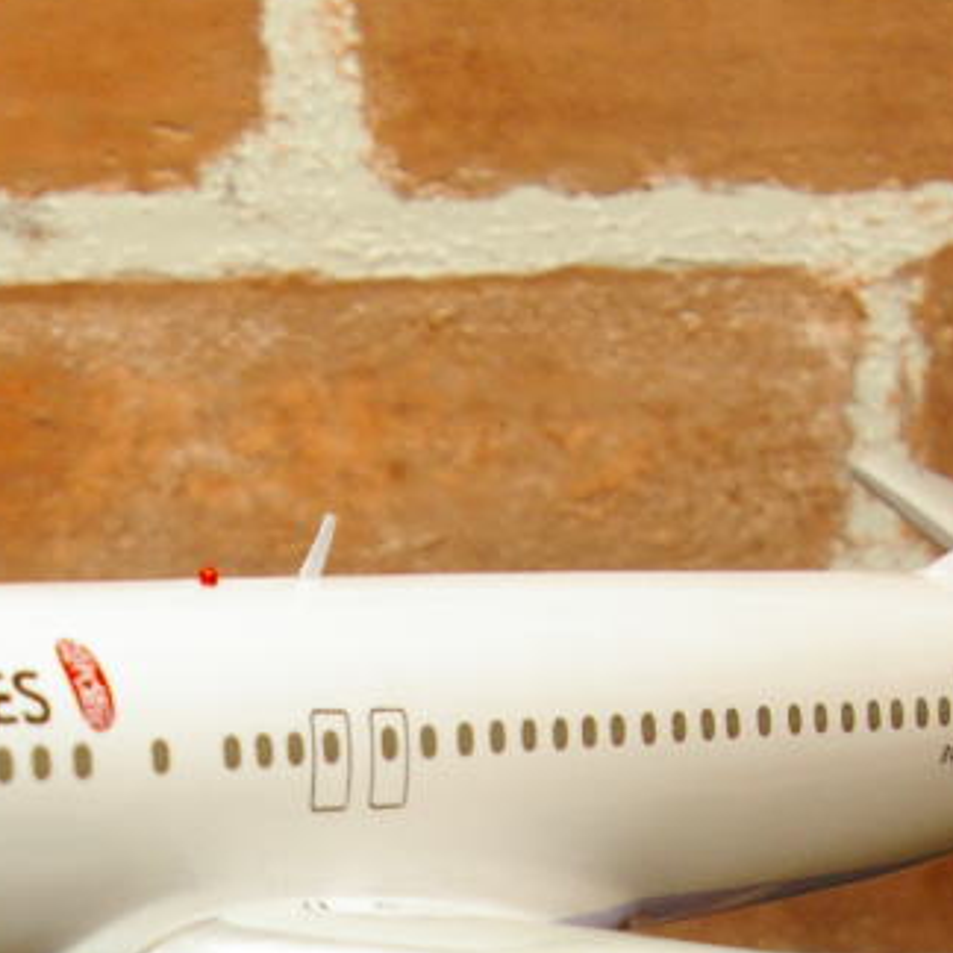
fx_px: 4890
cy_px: 1179
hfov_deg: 11.1
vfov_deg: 10.9
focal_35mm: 157
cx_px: 241
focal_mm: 26
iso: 800
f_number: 5.6
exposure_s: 1/30
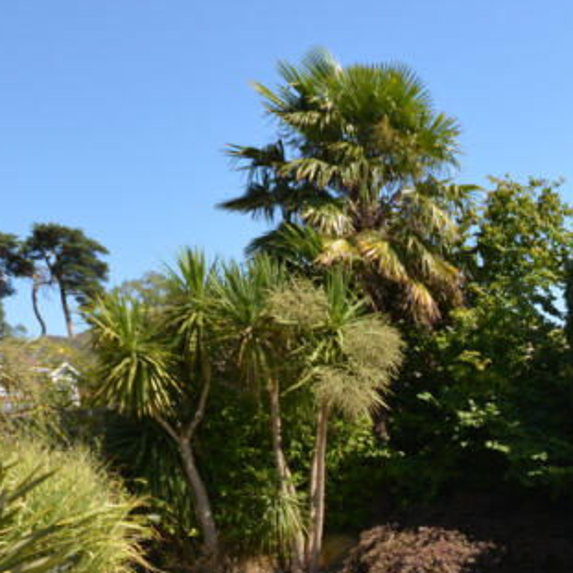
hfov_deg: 35.2
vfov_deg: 36.3
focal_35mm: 42
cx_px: 608
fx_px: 787
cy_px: 564
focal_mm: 10
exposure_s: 1/200
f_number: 8
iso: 100
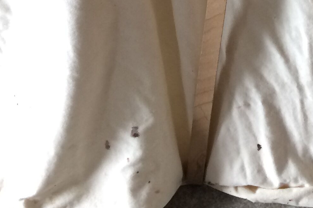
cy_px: -229
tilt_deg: -45.1
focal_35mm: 100
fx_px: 869
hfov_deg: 19.6
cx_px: 342
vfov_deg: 12.0
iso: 50
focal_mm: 4.15
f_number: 2.2
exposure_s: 1/33
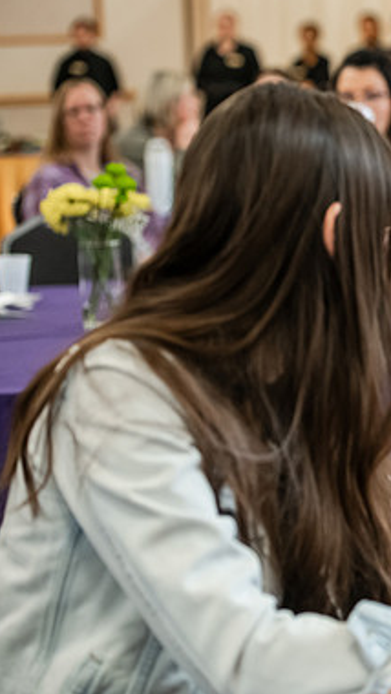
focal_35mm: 128
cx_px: 526
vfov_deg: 16.8
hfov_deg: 9.3
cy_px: 346
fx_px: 2357
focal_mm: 80
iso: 2000
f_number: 3.5
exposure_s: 1/160
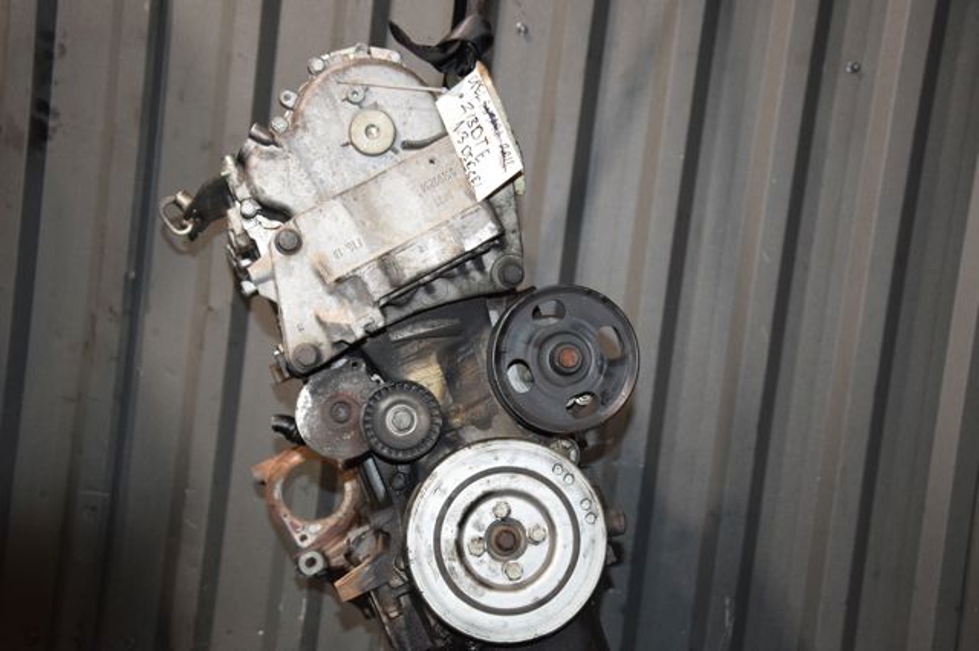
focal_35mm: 60
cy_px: 326
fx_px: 1631
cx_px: 490
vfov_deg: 22.6
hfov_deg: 33.4
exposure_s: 1/60
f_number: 5.6
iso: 1600
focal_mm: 40
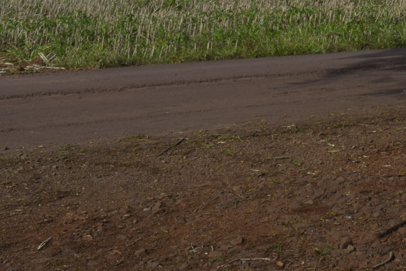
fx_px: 1162
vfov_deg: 12.9
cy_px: -63
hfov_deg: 18.0
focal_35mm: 103
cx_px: 577
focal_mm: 22
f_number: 10
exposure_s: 1/400
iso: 200
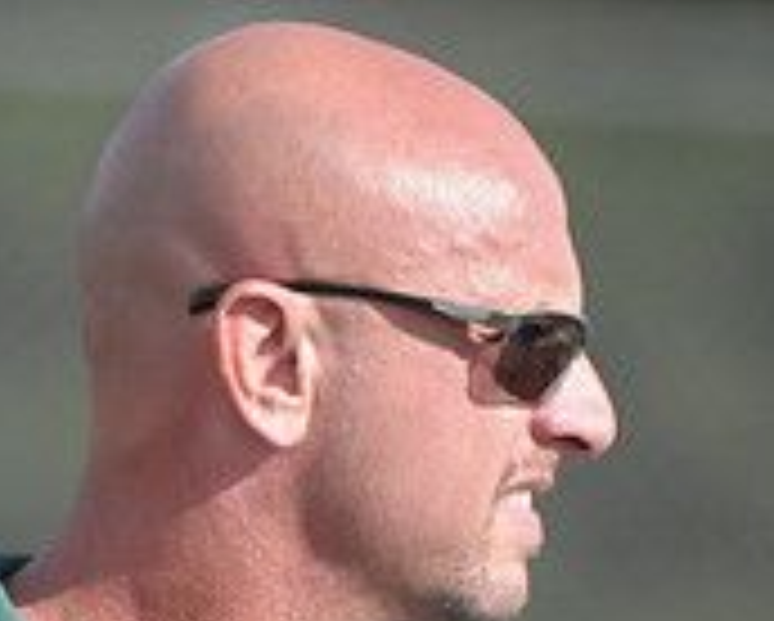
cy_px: 1084
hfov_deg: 1.0
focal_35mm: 1897
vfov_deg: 0.8
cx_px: 317
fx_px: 43505
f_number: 4
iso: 1600
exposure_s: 1/8000
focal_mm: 400
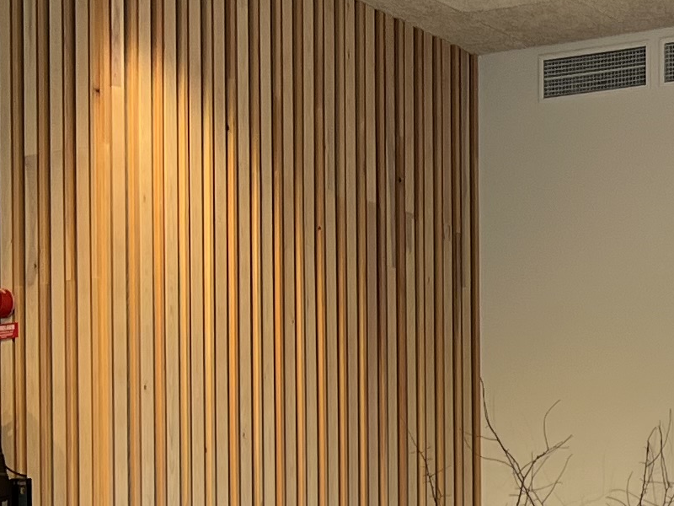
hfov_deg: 14.4
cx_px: 881
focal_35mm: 131
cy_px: 744
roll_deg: +0.3
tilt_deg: -0.6
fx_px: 2551
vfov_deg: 10.9
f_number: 1.5
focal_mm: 5.7
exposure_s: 1/121
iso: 64
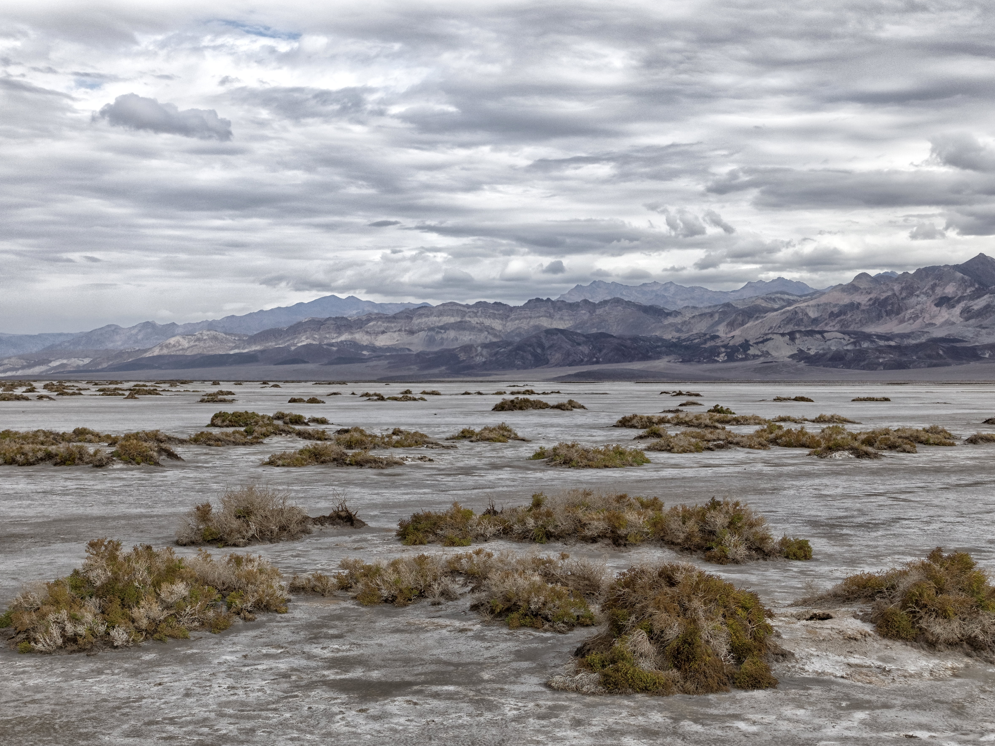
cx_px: 483
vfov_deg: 26.6
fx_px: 1581
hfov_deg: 34.9
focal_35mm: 55
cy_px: 371
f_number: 4
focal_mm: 18.3
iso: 125
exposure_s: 1/1000
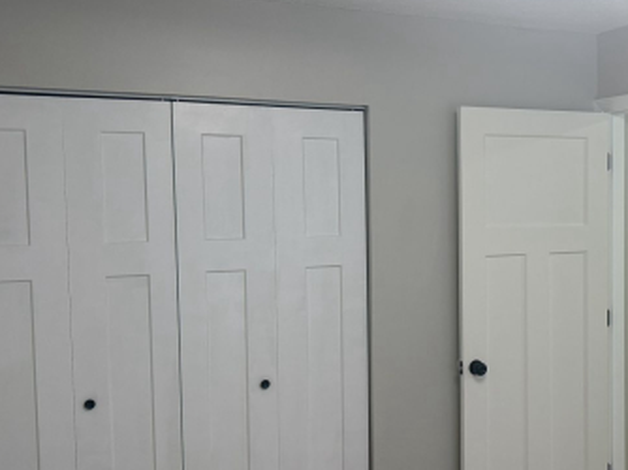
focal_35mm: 48
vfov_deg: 30.2
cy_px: 252
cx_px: 510
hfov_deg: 38.1
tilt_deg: -3.6
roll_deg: +0.0
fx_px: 870
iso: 160
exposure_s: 1/226
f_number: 1.78
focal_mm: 6.76
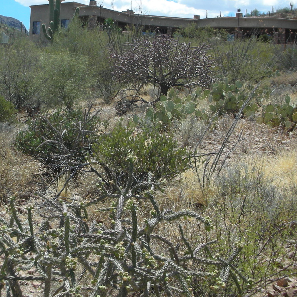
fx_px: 602
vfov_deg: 27.6
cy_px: 105
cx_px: 71
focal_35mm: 62
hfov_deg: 27.3
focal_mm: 5.8
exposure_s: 1/98.4
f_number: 8.5
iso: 50
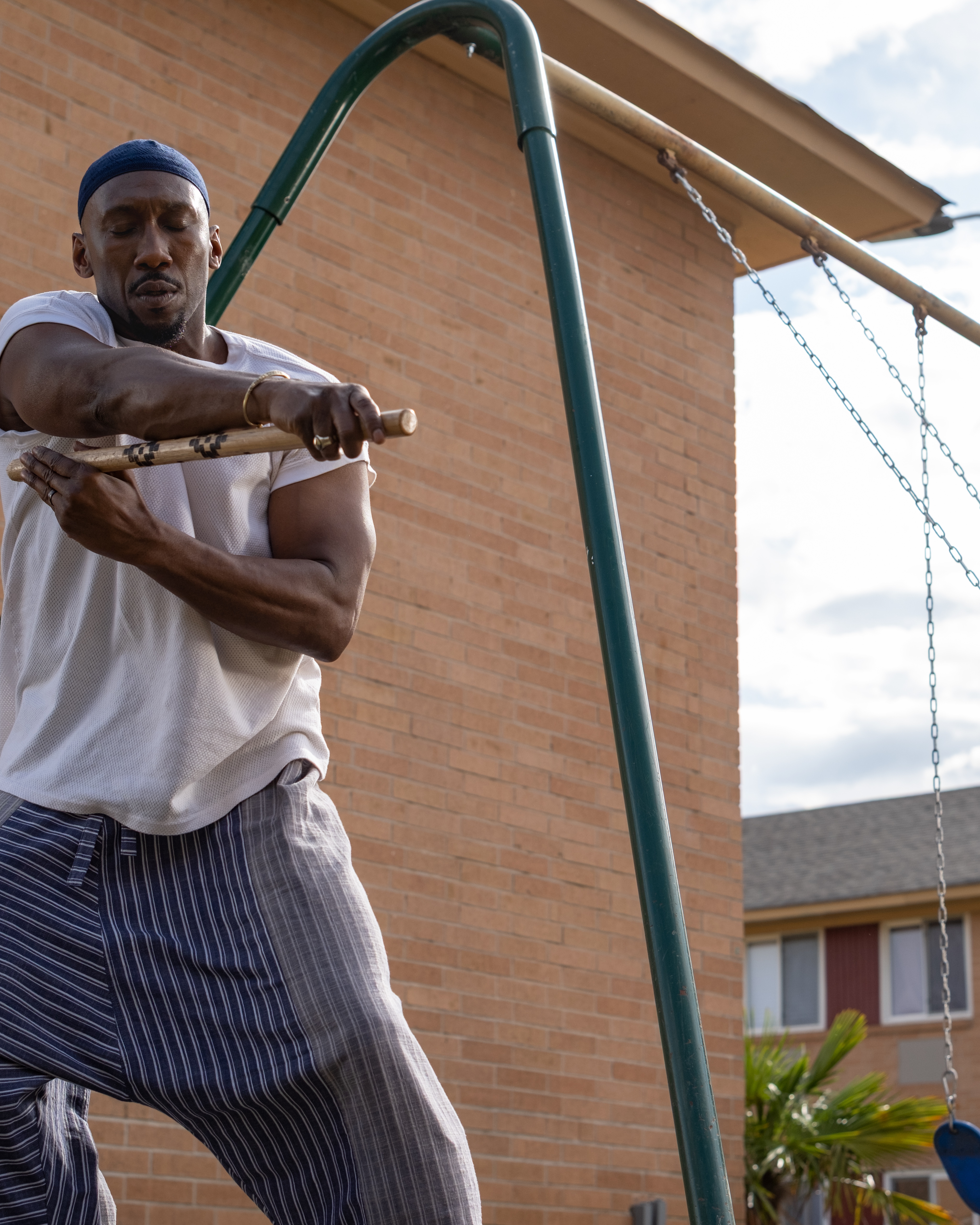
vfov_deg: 26.8
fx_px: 2574
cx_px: 560
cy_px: 611
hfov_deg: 21.5
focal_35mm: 71
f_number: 3.2
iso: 125
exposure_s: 1/1000
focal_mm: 33
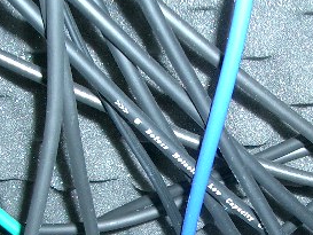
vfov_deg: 17.7
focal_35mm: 82
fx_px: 742
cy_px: 221
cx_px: 197
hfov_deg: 23.8
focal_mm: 5.8
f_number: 2.6
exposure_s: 1/40
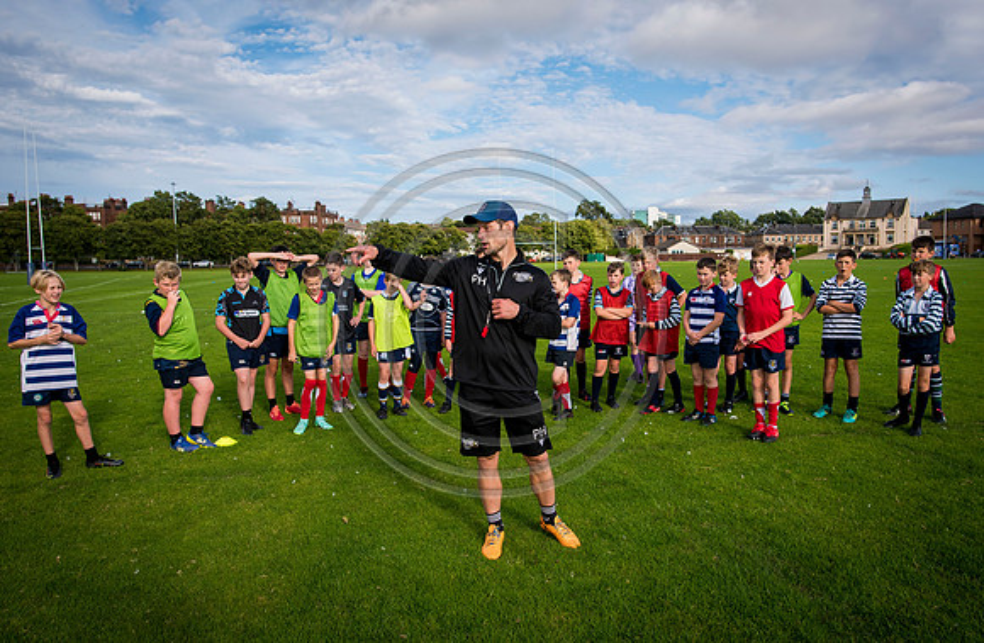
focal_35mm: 25
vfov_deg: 49.9
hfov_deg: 70.8
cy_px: 317
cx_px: 521
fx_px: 691
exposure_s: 1/1250
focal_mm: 20
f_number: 4
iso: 250
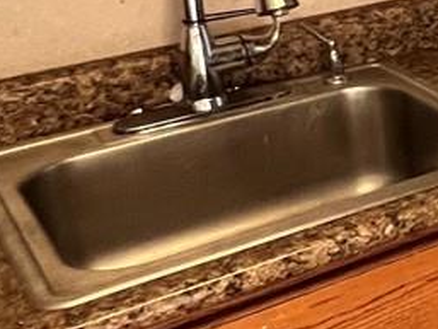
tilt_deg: -12.3
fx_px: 1025
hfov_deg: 19.6
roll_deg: +1.6
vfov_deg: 17.6
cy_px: -32
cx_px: 726
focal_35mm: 81
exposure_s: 1/60
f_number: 1.8
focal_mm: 1.57
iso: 320
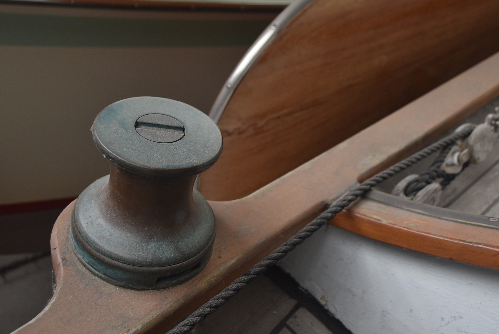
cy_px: 164
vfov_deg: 31.2
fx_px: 596
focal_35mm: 43
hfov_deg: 45.4
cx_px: 254
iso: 400
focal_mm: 28
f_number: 5
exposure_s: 1/100
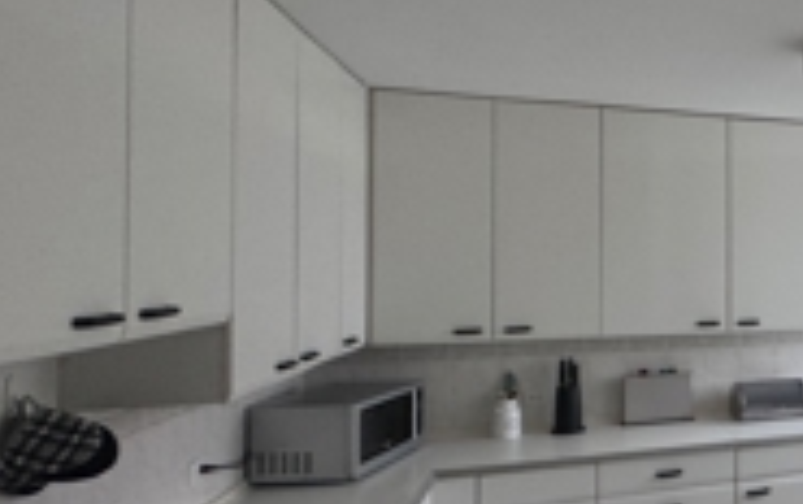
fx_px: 701
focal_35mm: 32
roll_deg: +2.2
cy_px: 252
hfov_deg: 47.2
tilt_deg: +2.0
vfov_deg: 39.5
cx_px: 838
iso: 160
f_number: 2.2
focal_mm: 2.22
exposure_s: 1/99
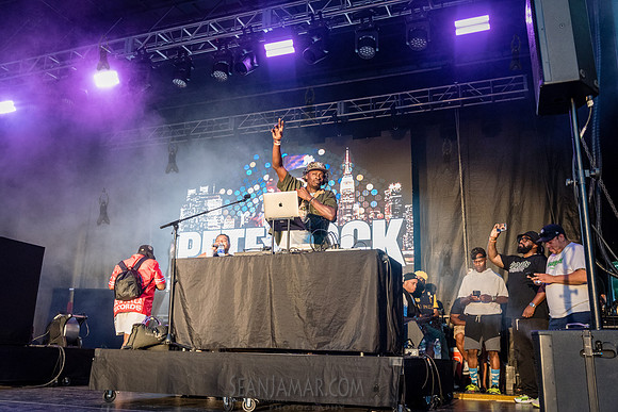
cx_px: 309
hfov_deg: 58.4
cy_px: 206
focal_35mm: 32
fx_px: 552
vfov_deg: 40.9
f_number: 4.5
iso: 4000
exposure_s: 1/400
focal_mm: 32
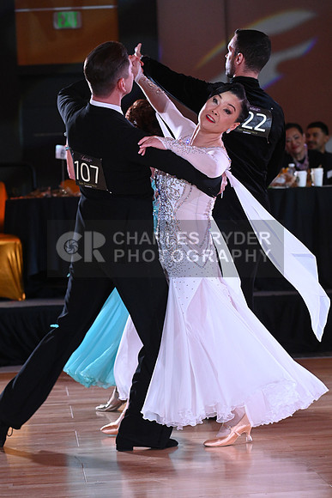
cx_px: 166
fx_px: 1797
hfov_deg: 10.6
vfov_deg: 15.8
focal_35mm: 130
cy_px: 249
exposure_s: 1/400
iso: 5000
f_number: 5.6
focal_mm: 130
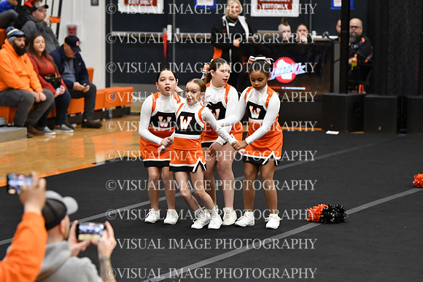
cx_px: 212
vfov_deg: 7.9
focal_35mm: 174
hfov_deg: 11.8
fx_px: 2045
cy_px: 141
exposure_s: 1/800
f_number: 2.8
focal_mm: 116
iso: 5000
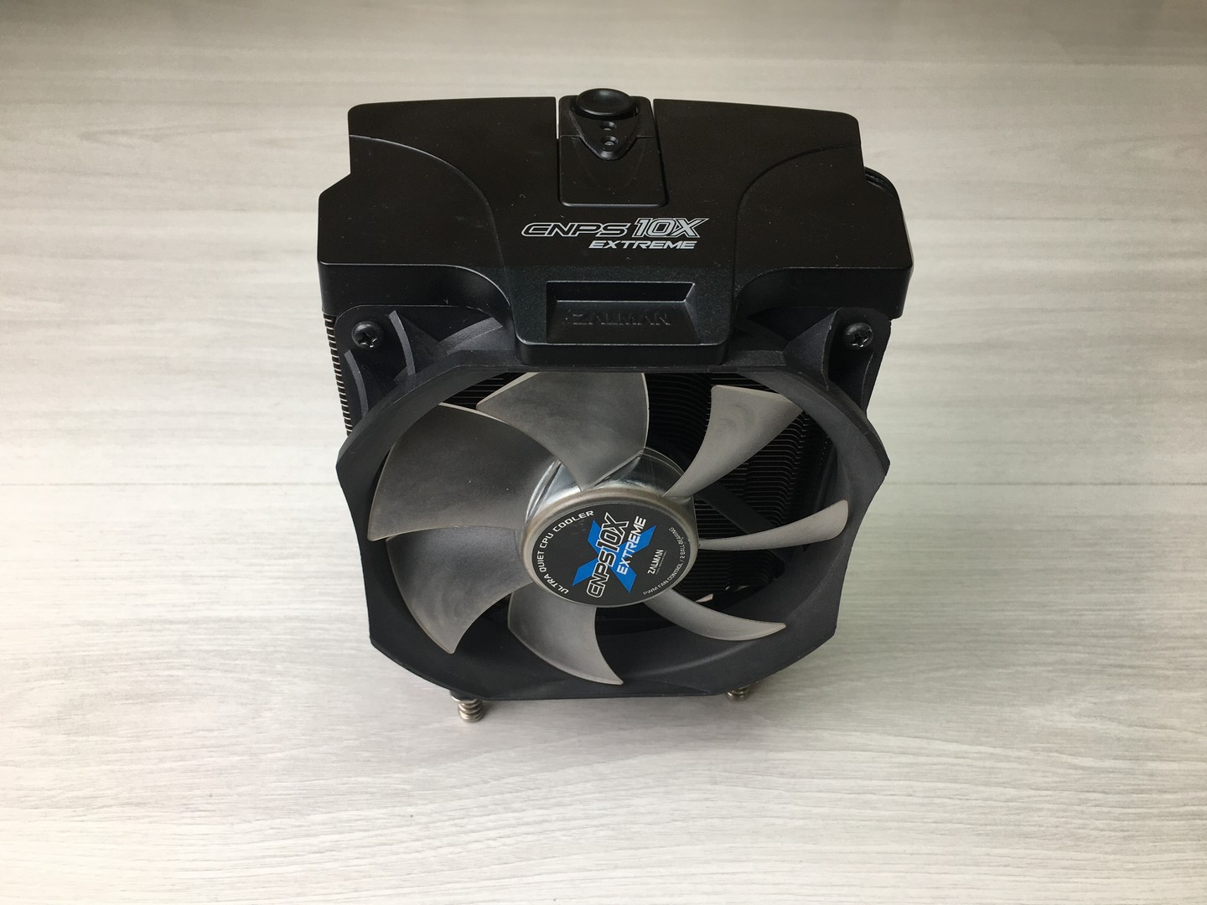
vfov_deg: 48.2
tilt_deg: -42.1
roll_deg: -1.6
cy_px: 452
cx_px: 604
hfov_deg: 61.7
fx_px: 1011
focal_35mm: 29
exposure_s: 1/50
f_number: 2.2
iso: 25
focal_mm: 4.15
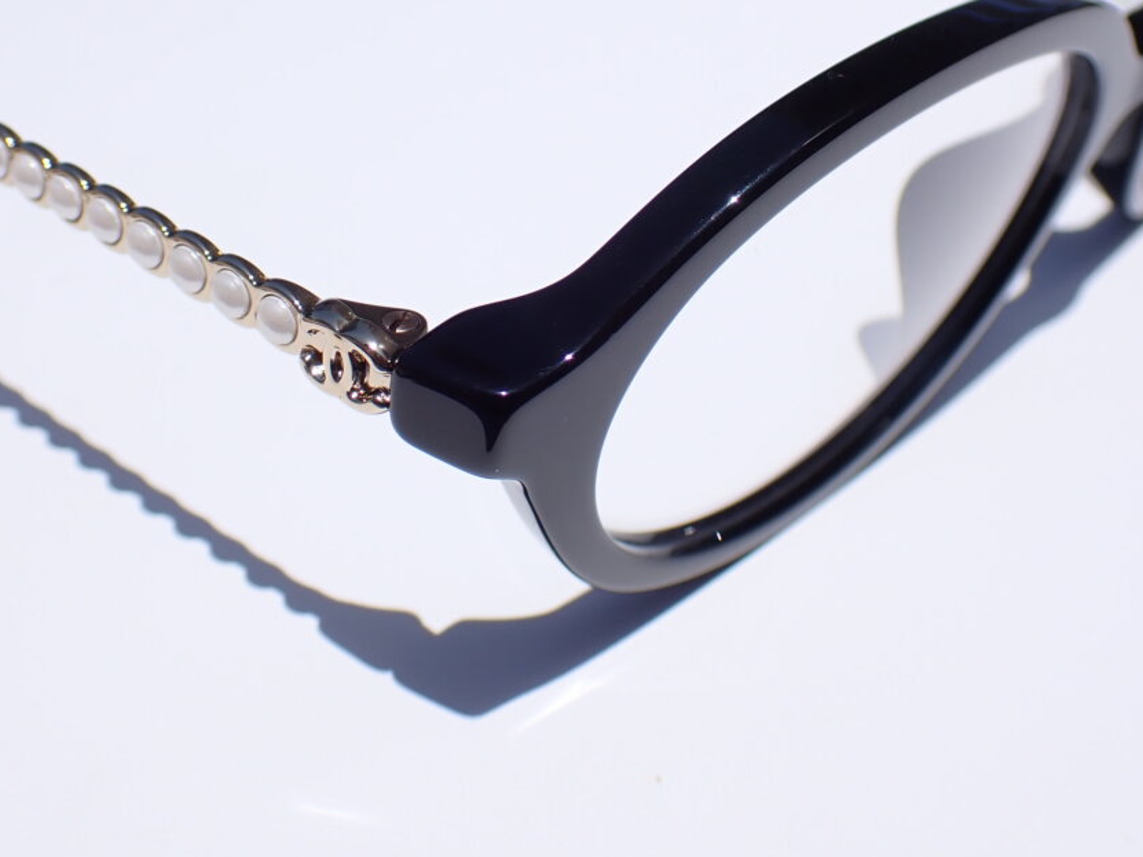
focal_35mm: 52
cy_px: 248
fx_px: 1717
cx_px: 514
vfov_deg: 27.7
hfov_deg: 36.8
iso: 100
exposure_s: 1/320
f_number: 10
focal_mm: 6.37
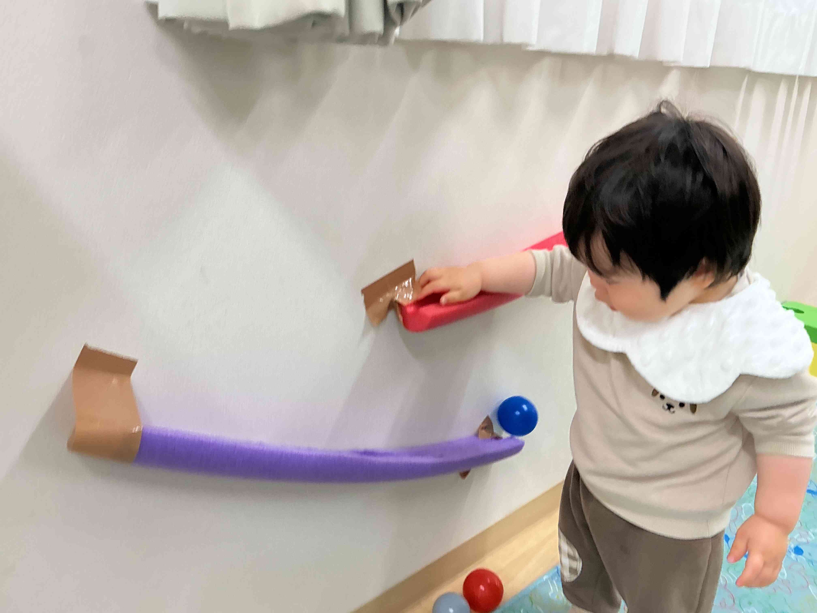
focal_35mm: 29
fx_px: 684
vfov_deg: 48.2
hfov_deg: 61.7
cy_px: 306
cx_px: 408
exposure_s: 1/60
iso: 40
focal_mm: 3
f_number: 1.8
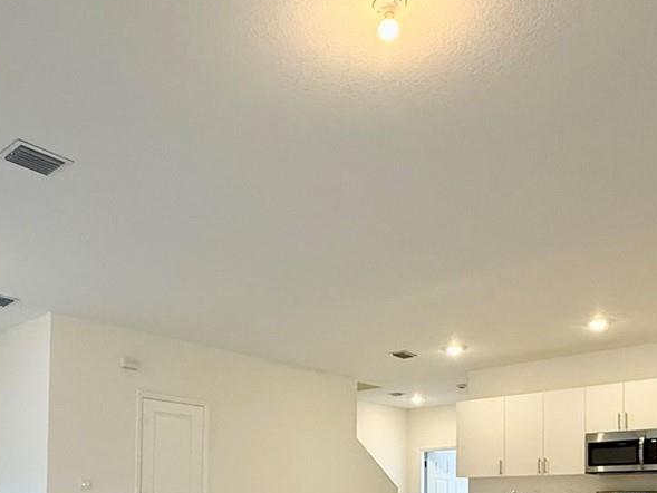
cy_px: 492
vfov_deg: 34.4
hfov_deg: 48.8
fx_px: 721
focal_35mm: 38
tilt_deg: +2.3
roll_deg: -0.4
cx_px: 287
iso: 250
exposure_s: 1/120
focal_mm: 2.22
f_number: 2.2
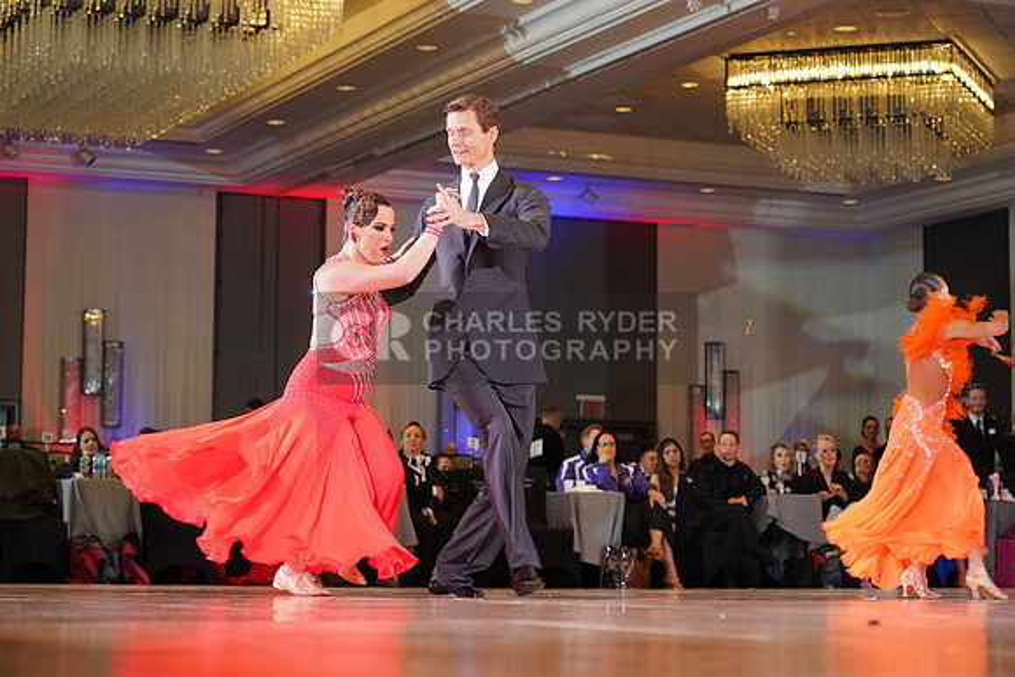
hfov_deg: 23.6
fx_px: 2425
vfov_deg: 15.9
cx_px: 508
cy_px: 338
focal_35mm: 86
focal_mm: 86
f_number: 4.5
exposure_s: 1/160
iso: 1600
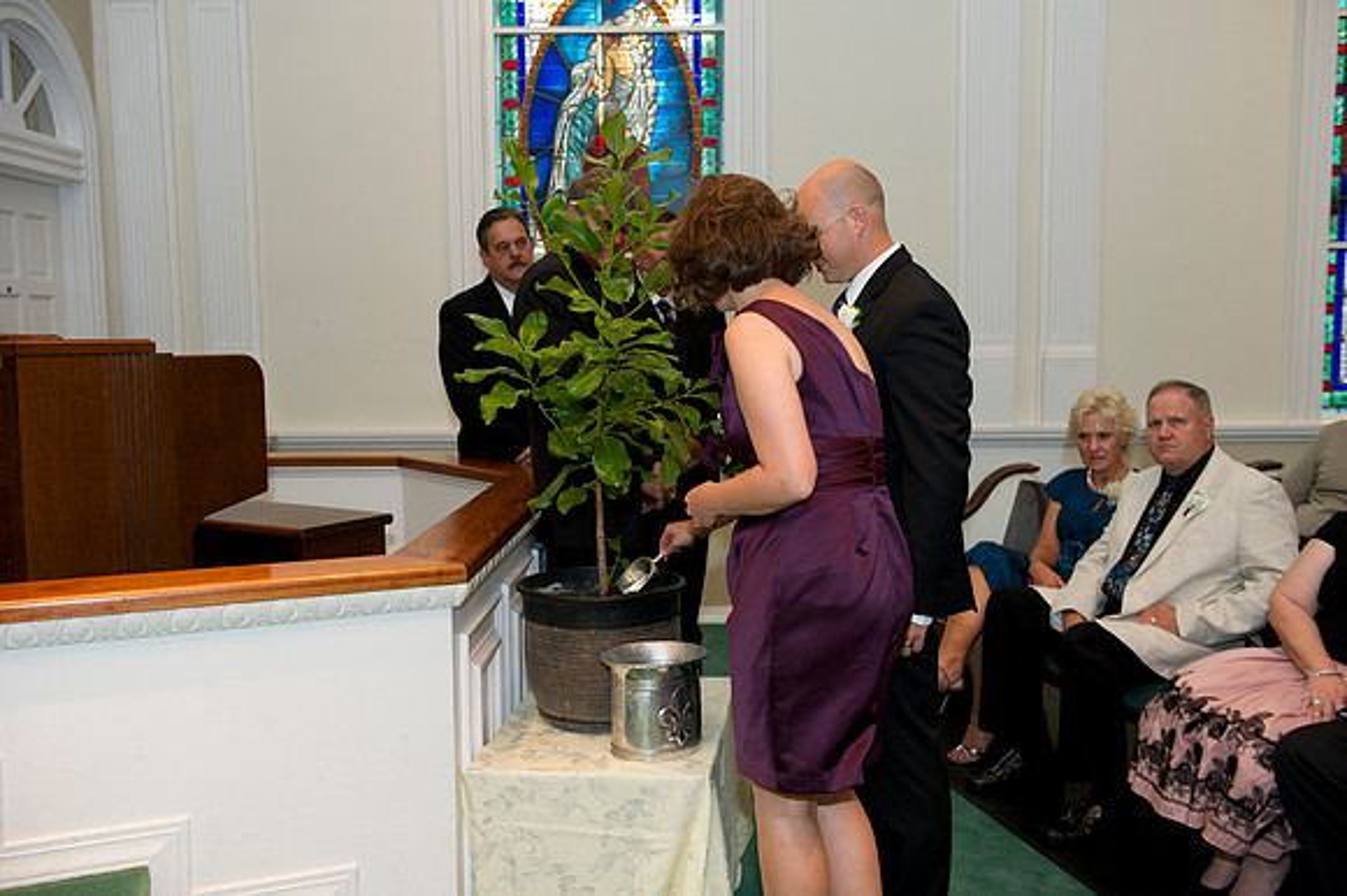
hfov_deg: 53.2
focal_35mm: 36
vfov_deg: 36.8
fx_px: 1346
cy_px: 448
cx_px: 674
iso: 1600
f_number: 3.5
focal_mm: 36
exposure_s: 1/80
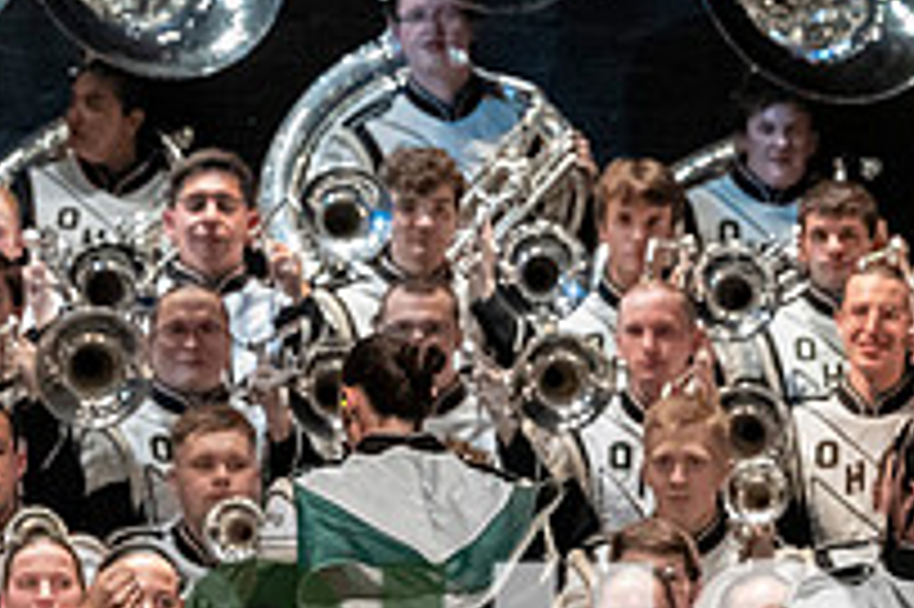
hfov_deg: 3.4
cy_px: 770
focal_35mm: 601
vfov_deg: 2.3
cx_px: 518
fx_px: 15246
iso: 4000
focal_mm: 140
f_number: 4
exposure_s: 1/500
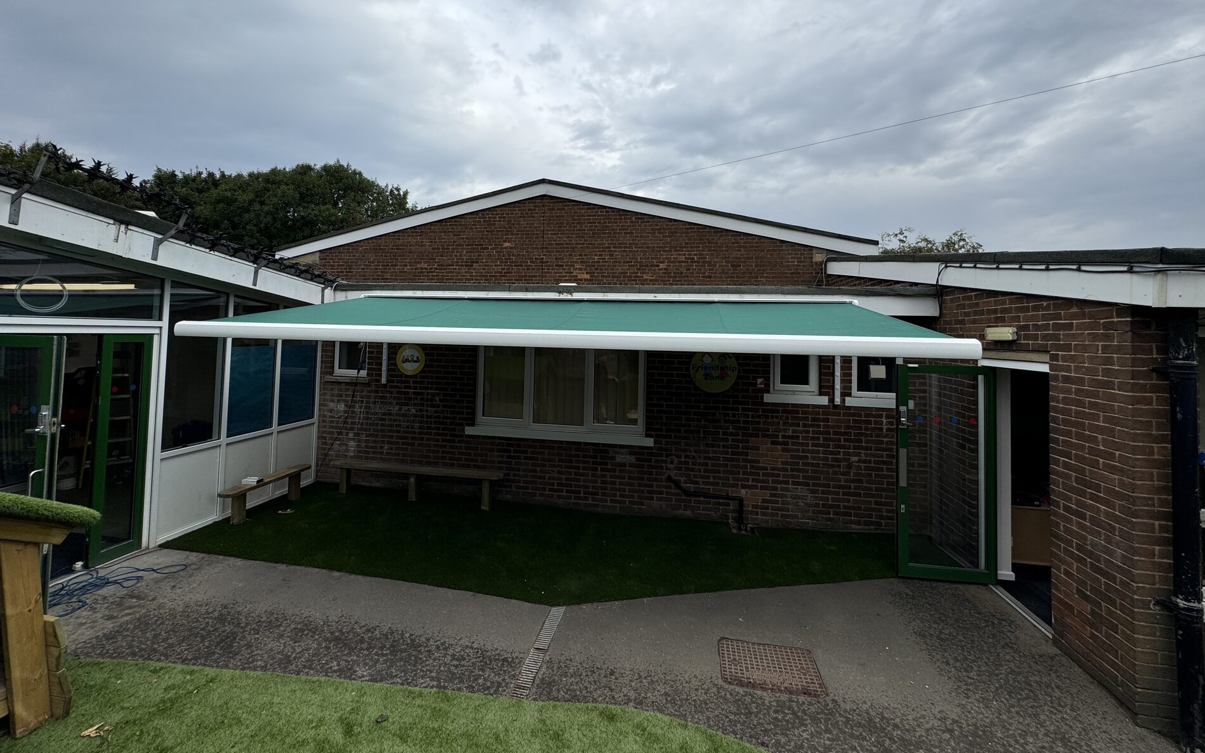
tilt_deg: +4.4
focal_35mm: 15
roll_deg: -0.5
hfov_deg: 101.5
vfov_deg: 74.2
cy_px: 314
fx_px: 493
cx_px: 604
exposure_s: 1/980
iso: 50
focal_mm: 2.22
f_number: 2.2
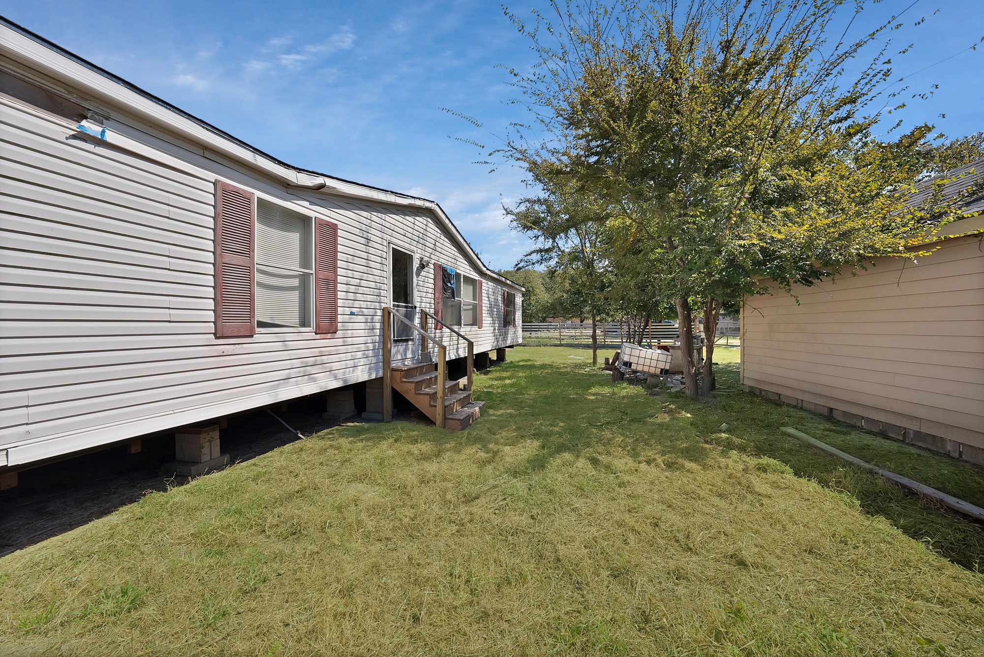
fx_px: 328
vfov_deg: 90.1
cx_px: 492
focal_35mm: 12
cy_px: 328
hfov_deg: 112.6
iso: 640
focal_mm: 12
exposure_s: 1/250
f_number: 10
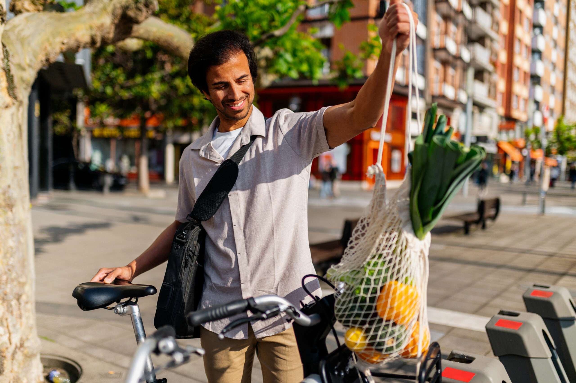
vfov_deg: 37.8
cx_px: 288
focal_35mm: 35
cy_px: 192
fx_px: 560
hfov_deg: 54.5
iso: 100
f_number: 1.4
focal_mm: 35
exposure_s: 1/1000
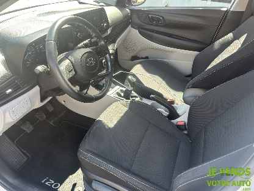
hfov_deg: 67.3
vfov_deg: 53.1
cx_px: 127
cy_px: 96
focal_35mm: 26
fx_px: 191
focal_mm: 5.7
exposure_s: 1/161
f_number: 1.5
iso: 40
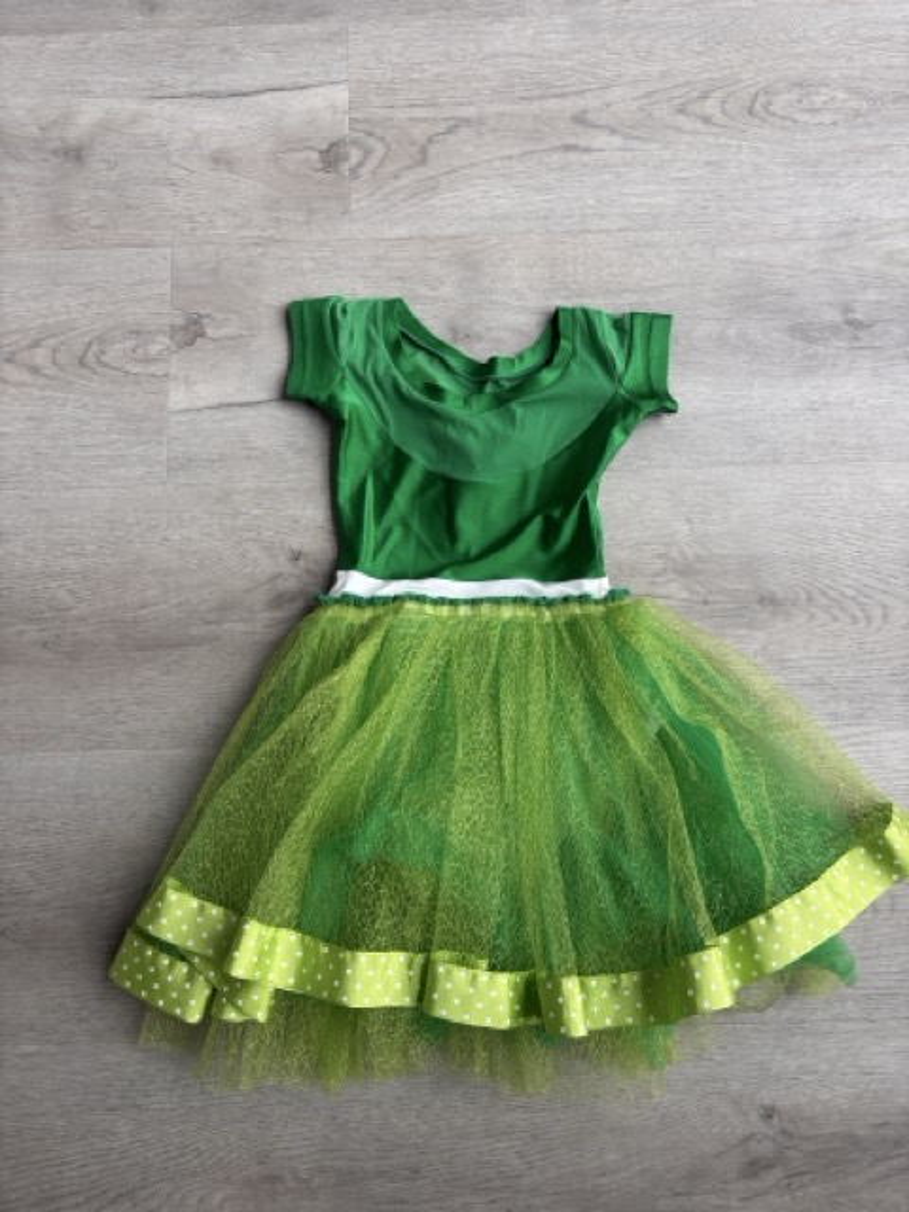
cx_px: 454
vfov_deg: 67.3
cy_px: 606
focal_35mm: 26
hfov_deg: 53.1
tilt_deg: -80.3
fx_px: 910
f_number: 1.6
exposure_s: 1/132
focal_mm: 5.96
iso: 32
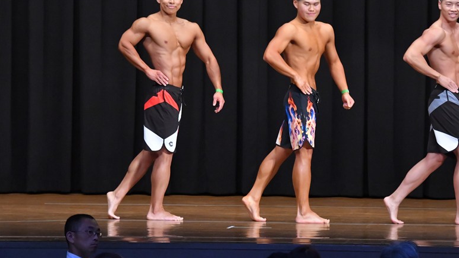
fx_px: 2775
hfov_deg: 9.5
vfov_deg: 5.3
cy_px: 112
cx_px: 230
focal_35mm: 228
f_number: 5.6
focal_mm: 145
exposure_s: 1/400
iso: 8000
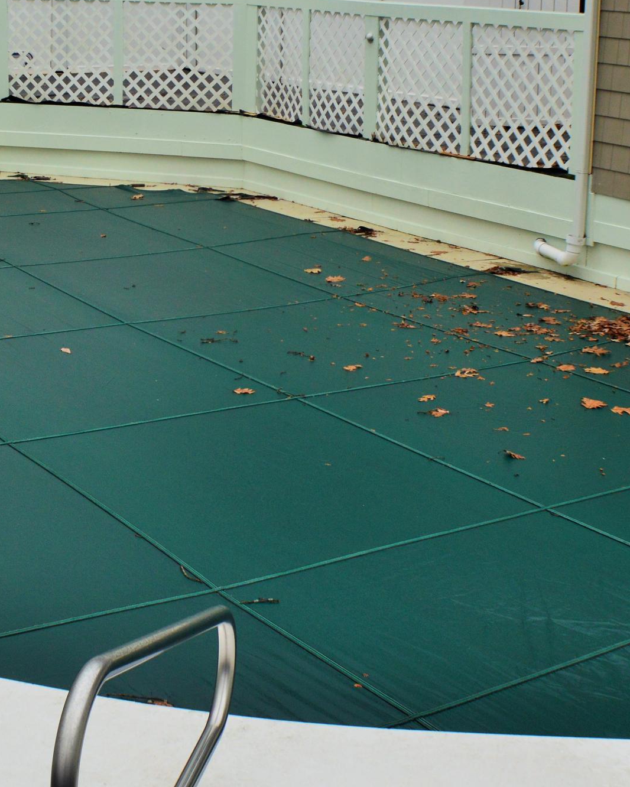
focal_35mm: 76
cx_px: 212
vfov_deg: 24.9
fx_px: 1771
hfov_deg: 20.1
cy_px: 232
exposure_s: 1/100
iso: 400
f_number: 9
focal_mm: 24
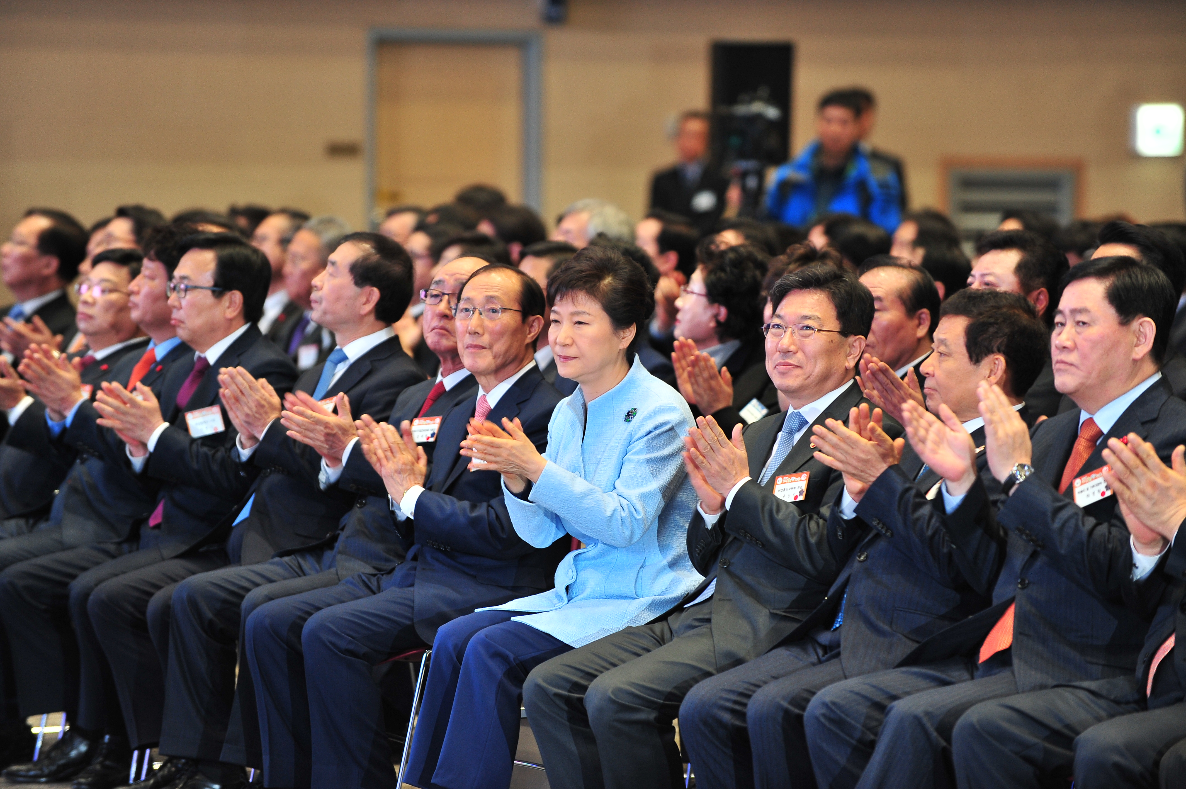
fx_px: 6585
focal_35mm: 200
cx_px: 593
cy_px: 394
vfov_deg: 6.9
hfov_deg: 10.3
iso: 1000
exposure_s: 1/60
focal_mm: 200
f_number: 3.5
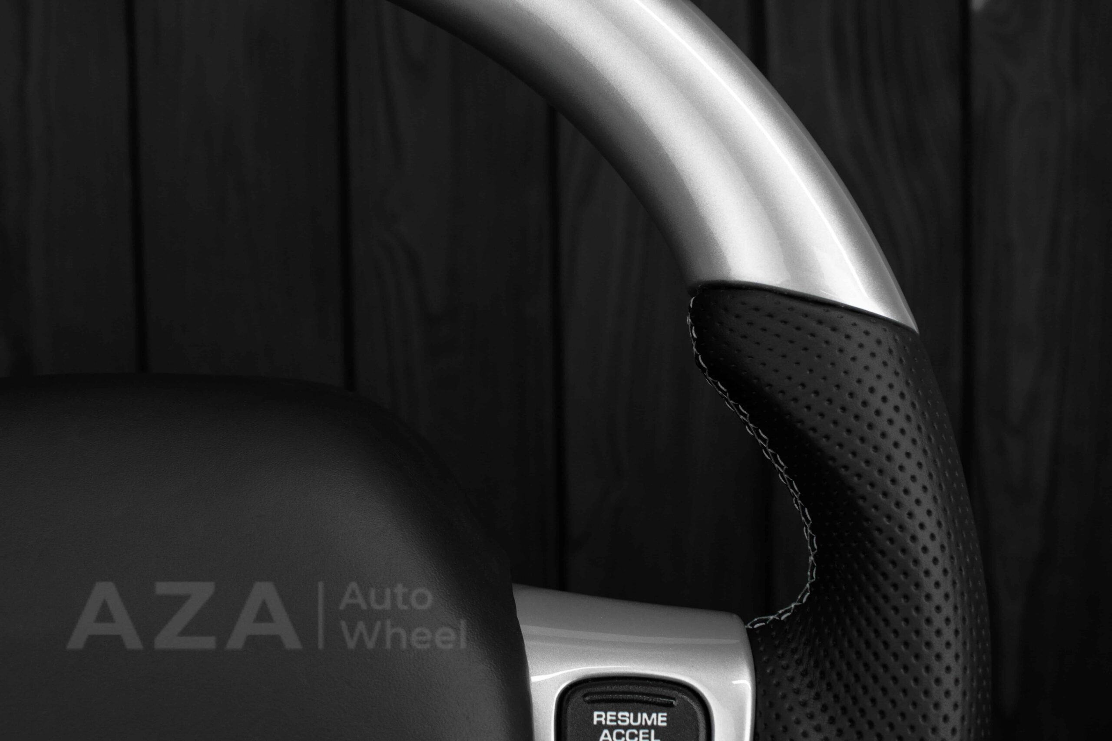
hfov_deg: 37.8
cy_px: 370
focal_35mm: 52
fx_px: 1622
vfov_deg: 25.8
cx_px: 556
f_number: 6.3
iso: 500
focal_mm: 35
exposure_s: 1/125
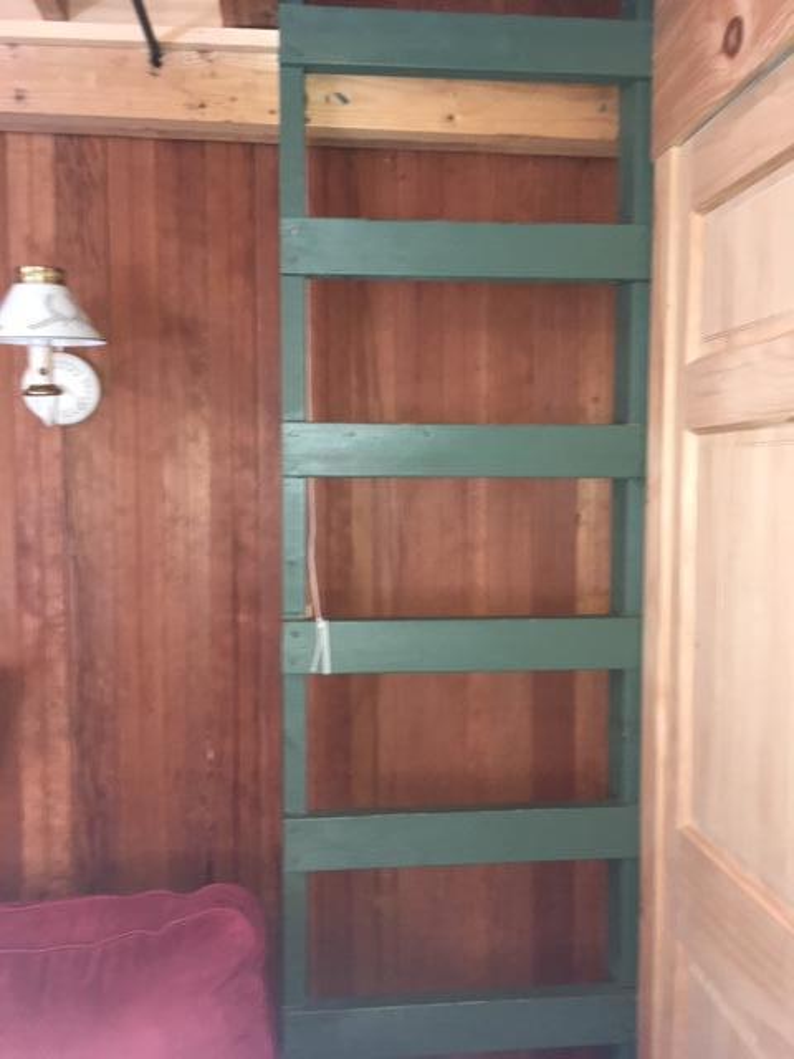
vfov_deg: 61.7
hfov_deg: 48.2
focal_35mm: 29
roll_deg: +0.1
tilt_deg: -4.0
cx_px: 397
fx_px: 887
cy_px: 530
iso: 125
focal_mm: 4.15
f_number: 2.2
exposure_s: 1/16
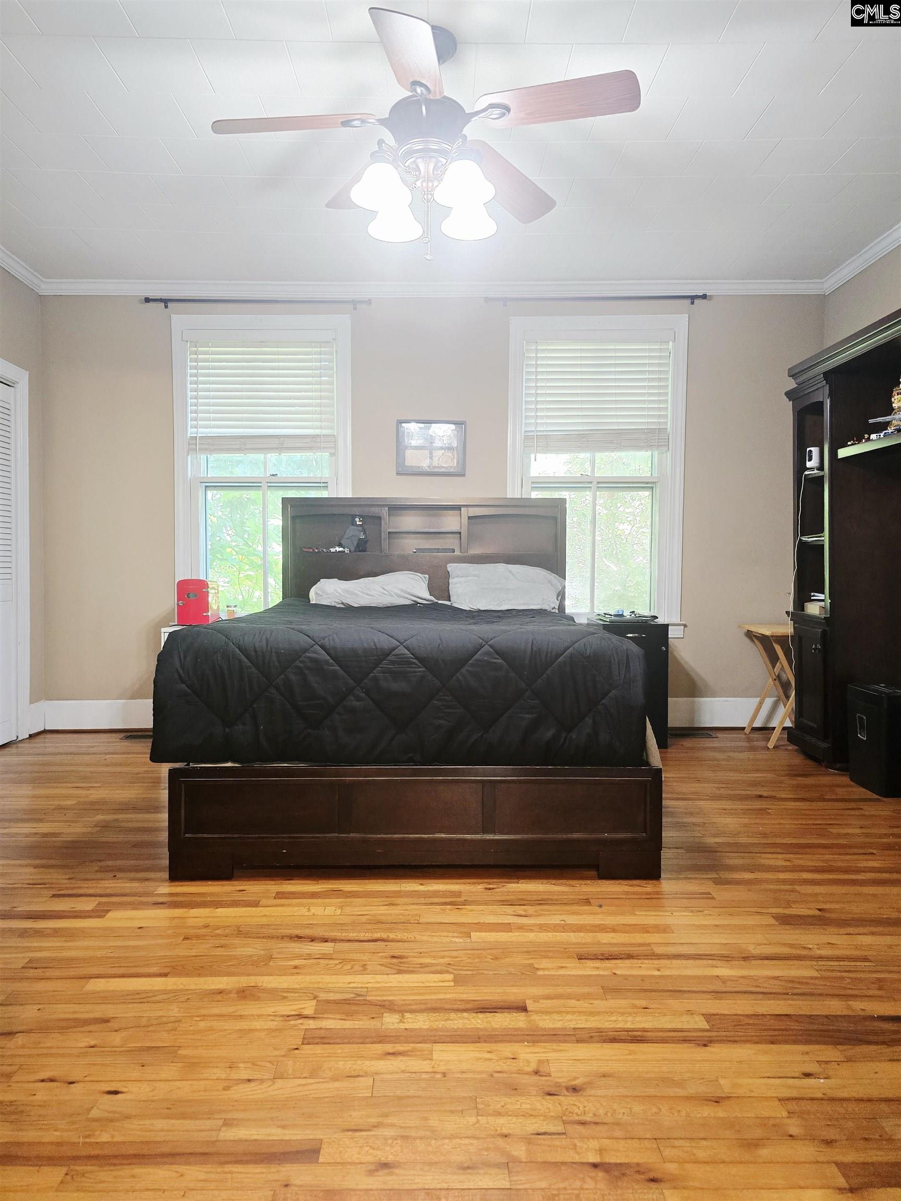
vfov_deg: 73.9
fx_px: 798
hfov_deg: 58.9
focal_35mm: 23
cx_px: 450
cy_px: 600
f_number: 1.7
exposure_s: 1/120
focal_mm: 6.3
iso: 640
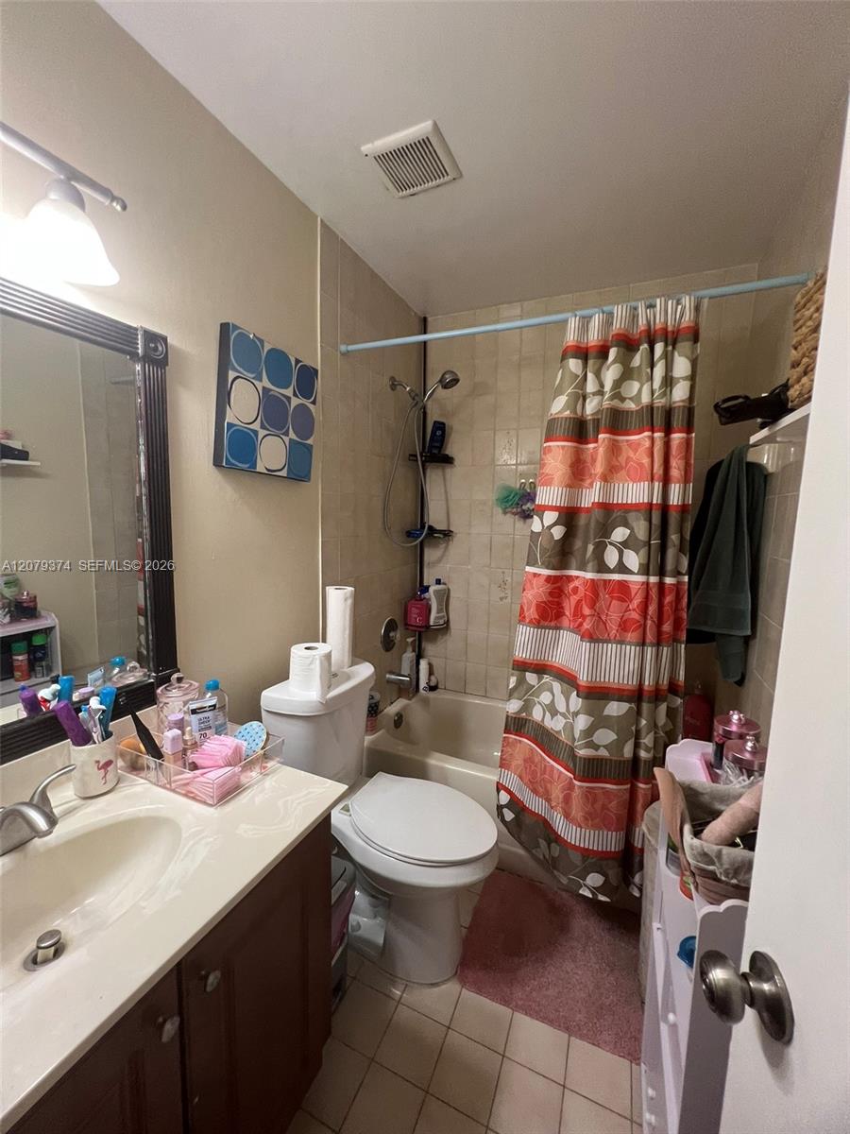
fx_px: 426
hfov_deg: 89.9
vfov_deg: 106.2
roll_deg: -2.3
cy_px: 567
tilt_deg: -4.5
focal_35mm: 13
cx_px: 425
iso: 200
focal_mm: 1.57
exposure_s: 1/60
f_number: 1.8
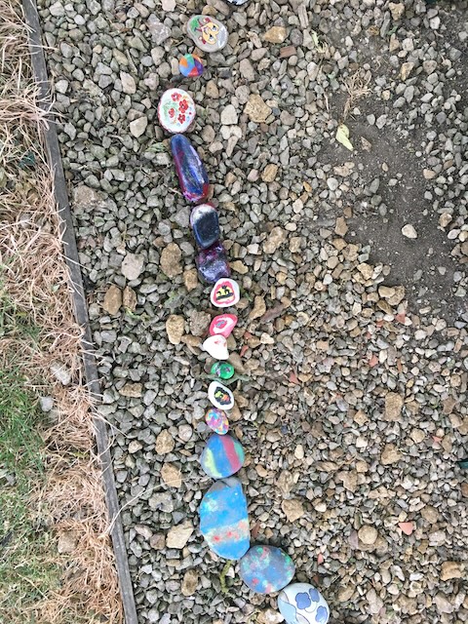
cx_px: 234
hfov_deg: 48.2
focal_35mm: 29
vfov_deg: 61.7
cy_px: 312
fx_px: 523
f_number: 2.2
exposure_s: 1/33
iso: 32
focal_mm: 4.15
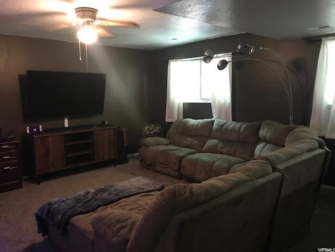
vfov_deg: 49.7
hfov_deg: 63.4
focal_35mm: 28
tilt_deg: -5.8
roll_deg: +1.2
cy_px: 126
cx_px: 168
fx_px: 271
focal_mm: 3.99
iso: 100
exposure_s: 1/6
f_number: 1.8
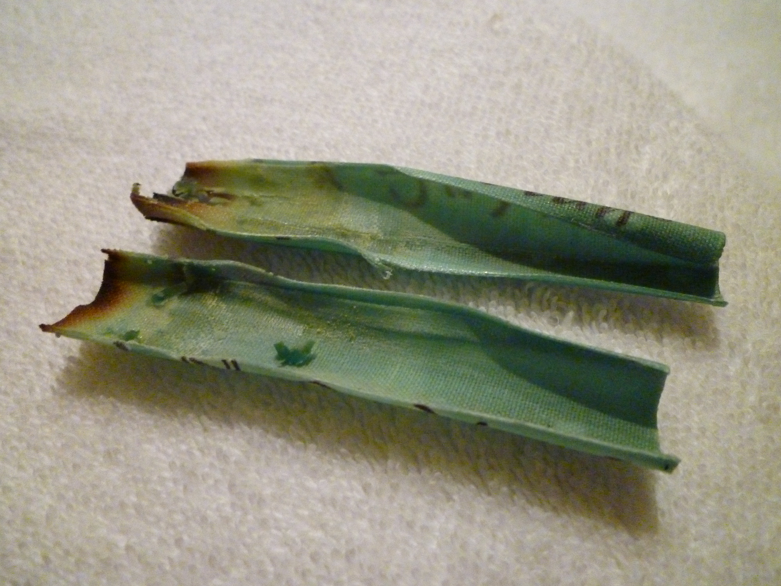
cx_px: 390
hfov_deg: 65.3
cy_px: 293
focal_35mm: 27
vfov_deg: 51.4
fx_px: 609
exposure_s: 1/30
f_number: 2.9
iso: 800
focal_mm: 4.7
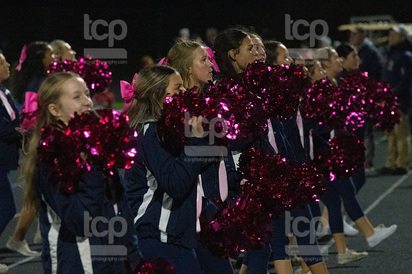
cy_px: 137
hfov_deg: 7.9
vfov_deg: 5.2
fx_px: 2997
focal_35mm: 262
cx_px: 206
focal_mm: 175
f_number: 5
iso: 8000
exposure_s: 1/800
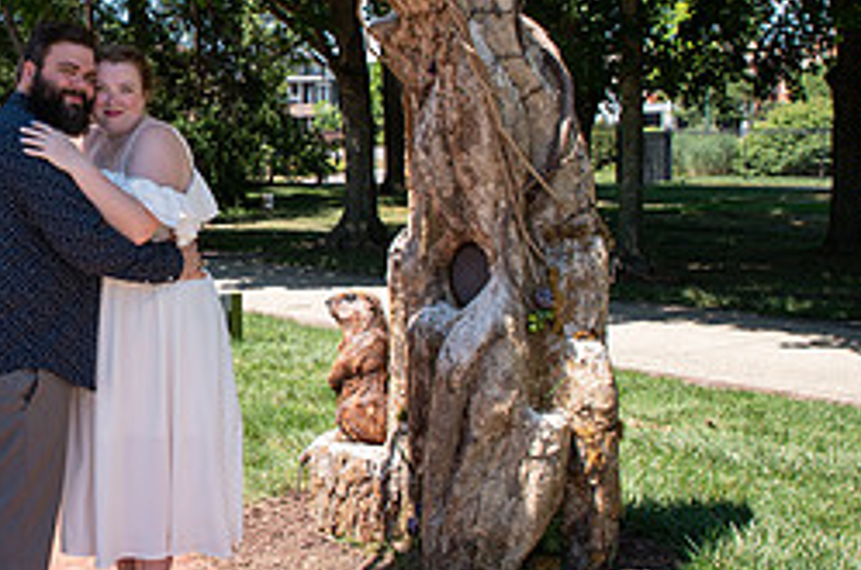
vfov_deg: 24.0
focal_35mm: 56
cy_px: 197
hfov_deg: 32.8
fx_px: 1337
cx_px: 3
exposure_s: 1/200
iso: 160
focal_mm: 24
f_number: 8
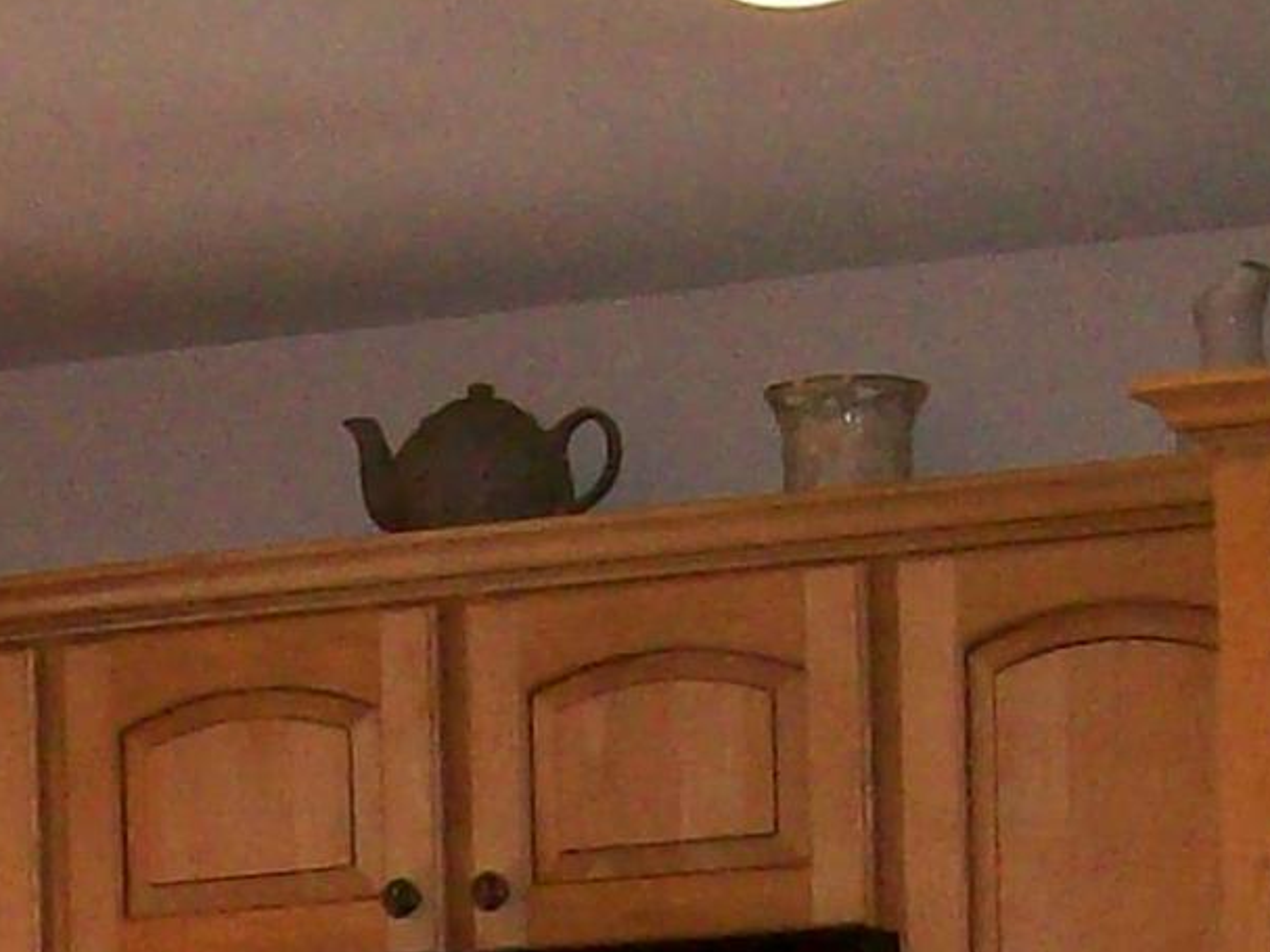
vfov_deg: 8.0
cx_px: -249
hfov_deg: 10.9
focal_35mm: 178
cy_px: 1766
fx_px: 6529
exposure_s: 1/64
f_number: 2.7
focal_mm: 6
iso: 200
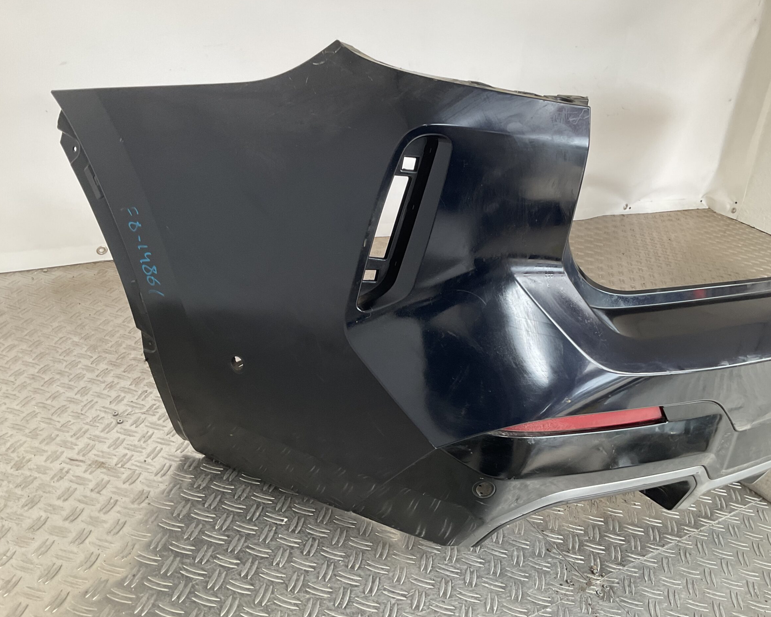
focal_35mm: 31
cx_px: 414
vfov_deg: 47.1
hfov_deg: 57.1
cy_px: 305
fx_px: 707
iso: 64
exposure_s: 1/120
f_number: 1.8
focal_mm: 3
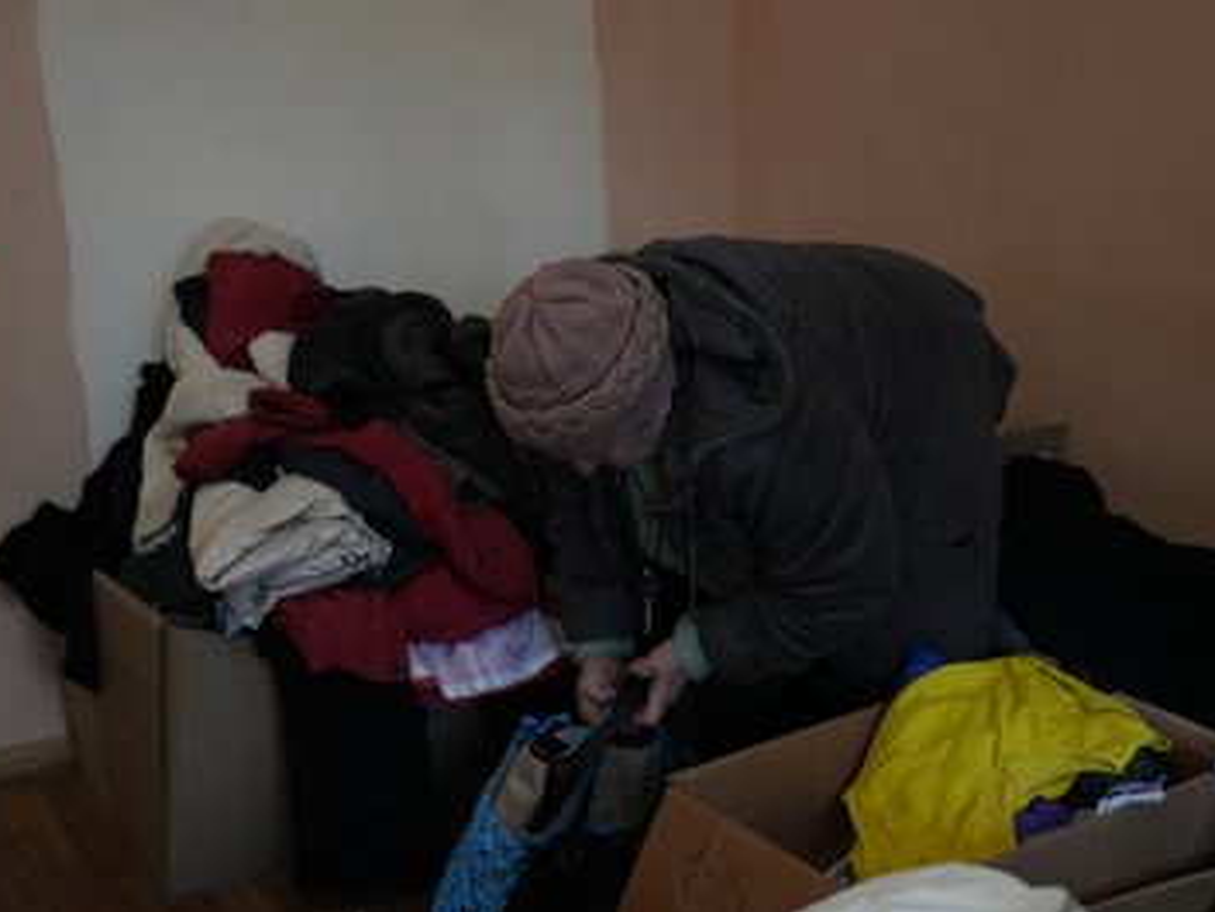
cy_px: 456
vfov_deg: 29.7
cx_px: 644
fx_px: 1720
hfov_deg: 38.9
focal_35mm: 49
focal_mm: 45
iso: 8000
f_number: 2.8
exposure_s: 1/400
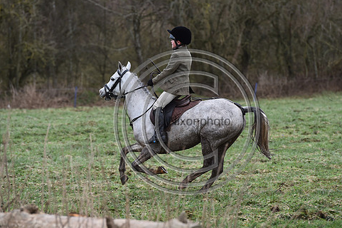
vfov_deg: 5.7
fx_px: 2288
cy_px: 112
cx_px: 179
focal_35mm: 241
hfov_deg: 8.5
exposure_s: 1/1250
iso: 1400
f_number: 5.6
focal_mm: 200
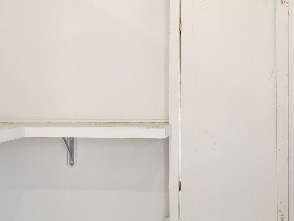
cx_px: 108
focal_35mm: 71
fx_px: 603
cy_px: 95
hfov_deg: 27.3
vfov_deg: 20.7
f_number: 1.8
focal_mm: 6.4
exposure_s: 1/120
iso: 200
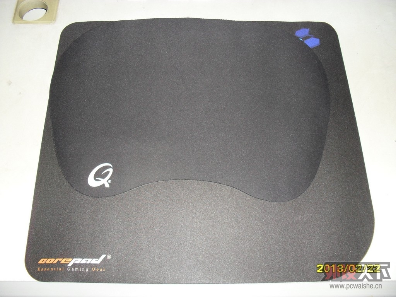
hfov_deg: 52.6
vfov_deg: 40.7
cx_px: 198
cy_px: 148
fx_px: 400
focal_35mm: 35
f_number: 3.2
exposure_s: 1/45
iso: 200
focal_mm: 6.3
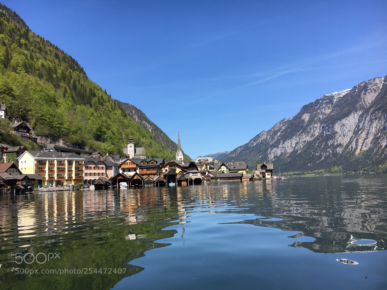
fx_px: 324
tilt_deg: +5.7
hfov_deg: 61.7
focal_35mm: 29
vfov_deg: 48.2
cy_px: 145
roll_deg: +1.8
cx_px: 194
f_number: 2.2
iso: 25
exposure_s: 1/1241
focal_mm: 4.15
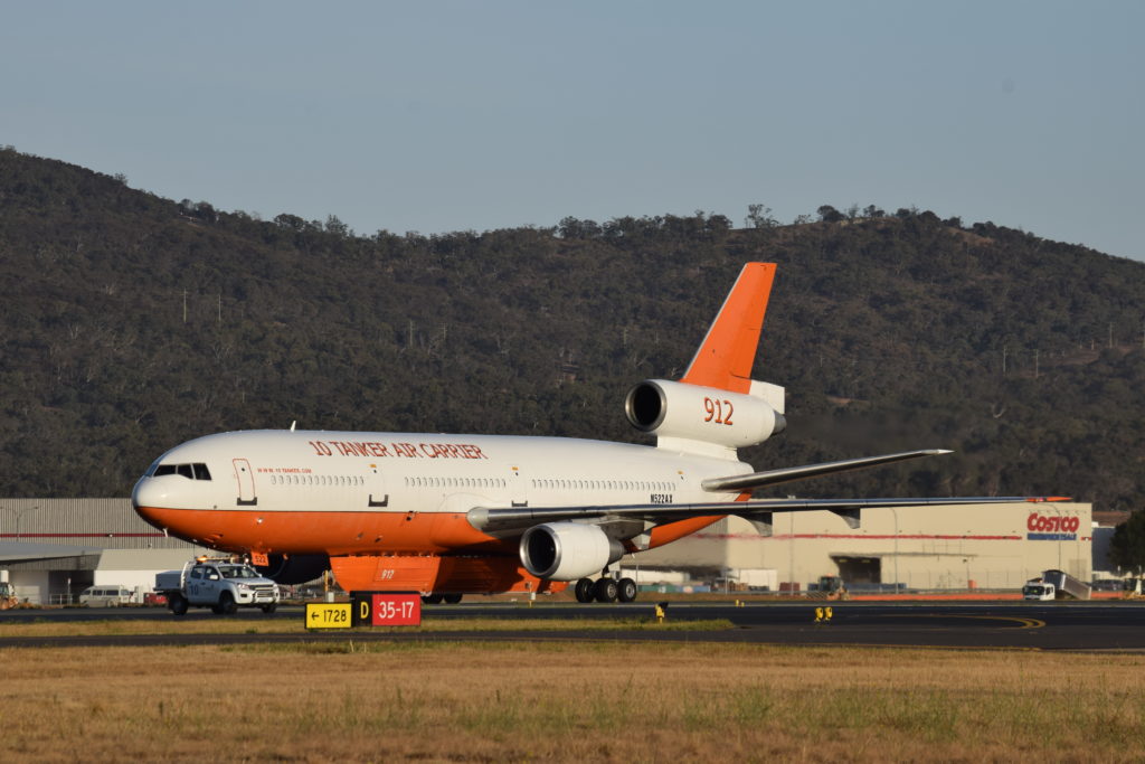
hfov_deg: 8.3
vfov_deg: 5.6
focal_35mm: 248
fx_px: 7872
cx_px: 572
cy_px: 382
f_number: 11
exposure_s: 1/320
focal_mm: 165
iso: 200
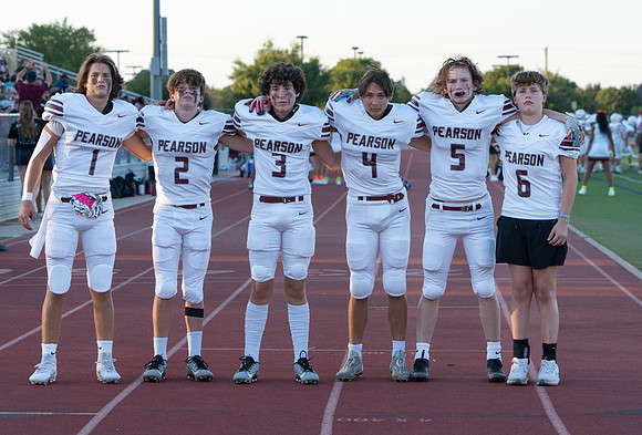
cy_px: 221
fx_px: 2329
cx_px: 344
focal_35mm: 130
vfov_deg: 10.7
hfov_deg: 15.7
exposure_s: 1/400
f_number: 5.6
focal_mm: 100
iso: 500
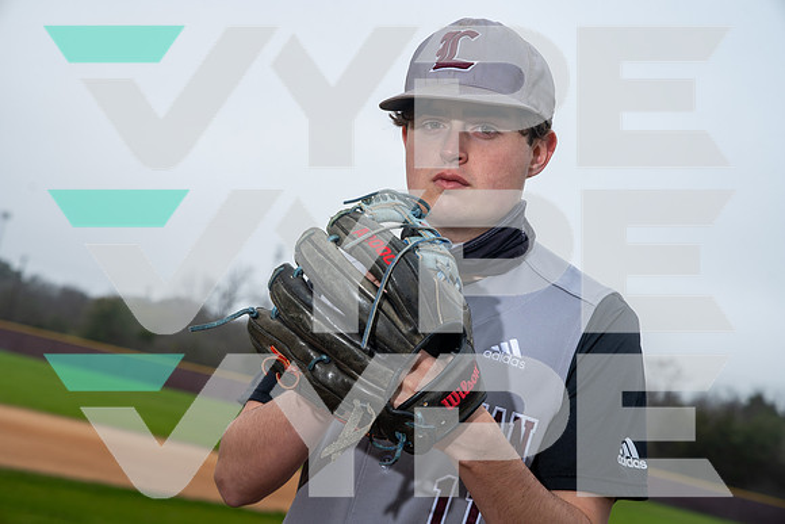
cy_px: 262
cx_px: 392
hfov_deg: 34.5
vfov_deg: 23.4
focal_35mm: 58
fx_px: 1265
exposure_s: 1/125
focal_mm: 58
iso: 100
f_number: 6.3
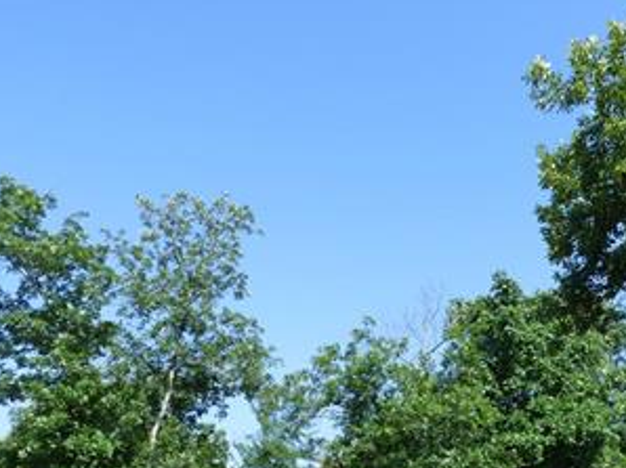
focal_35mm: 43
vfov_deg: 32.8
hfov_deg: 43.0
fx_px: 777
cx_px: 437
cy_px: 357
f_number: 2.8
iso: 100
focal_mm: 3.58
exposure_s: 1/800
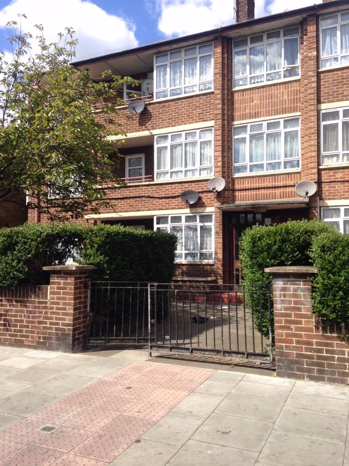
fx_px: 444
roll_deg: +1.4
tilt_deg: +4.6
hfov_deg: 42.9
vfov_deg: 55.4
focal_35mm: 33
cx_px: 174
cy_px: 233
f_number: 2.4
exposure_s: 1/1355
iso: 50
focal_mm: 4.12
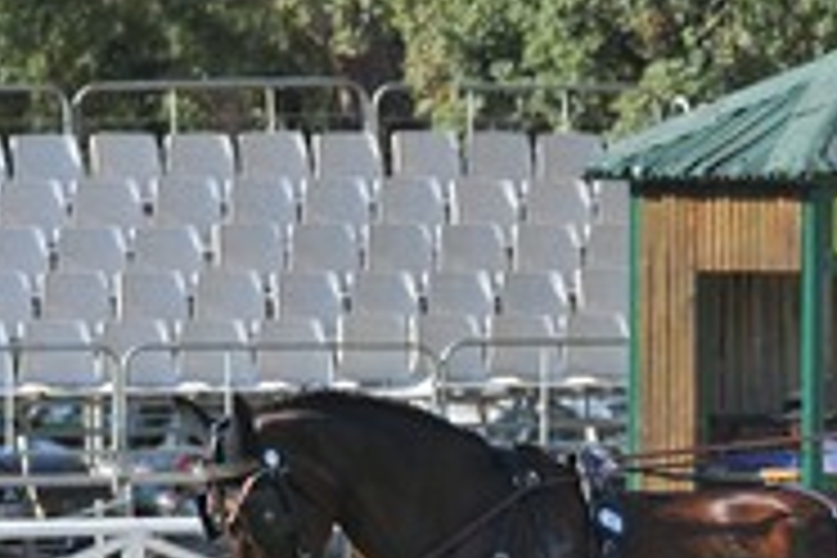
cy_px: 542
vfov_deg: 2.3
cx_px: 986
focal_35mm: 599
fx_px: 13931
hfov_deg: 3.4
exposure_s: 1/640
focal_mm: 165
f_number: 5
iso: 320
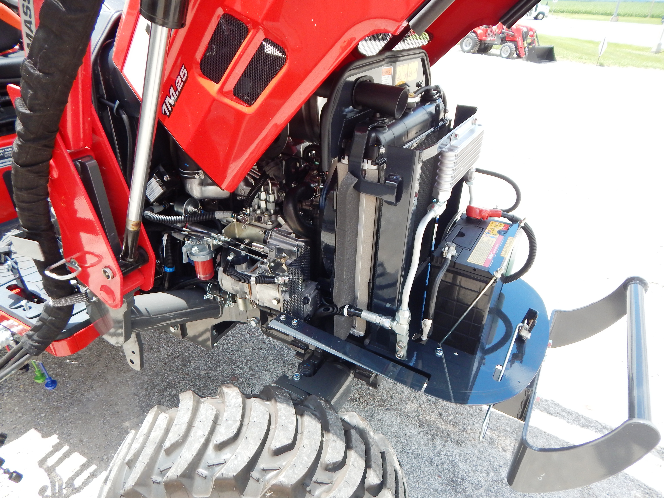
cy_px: 249
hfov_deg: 76.4
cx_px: 332
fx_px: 422
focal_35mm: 22
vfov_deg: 61.1
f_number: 3
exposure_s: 1/400
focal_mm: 4
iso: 125
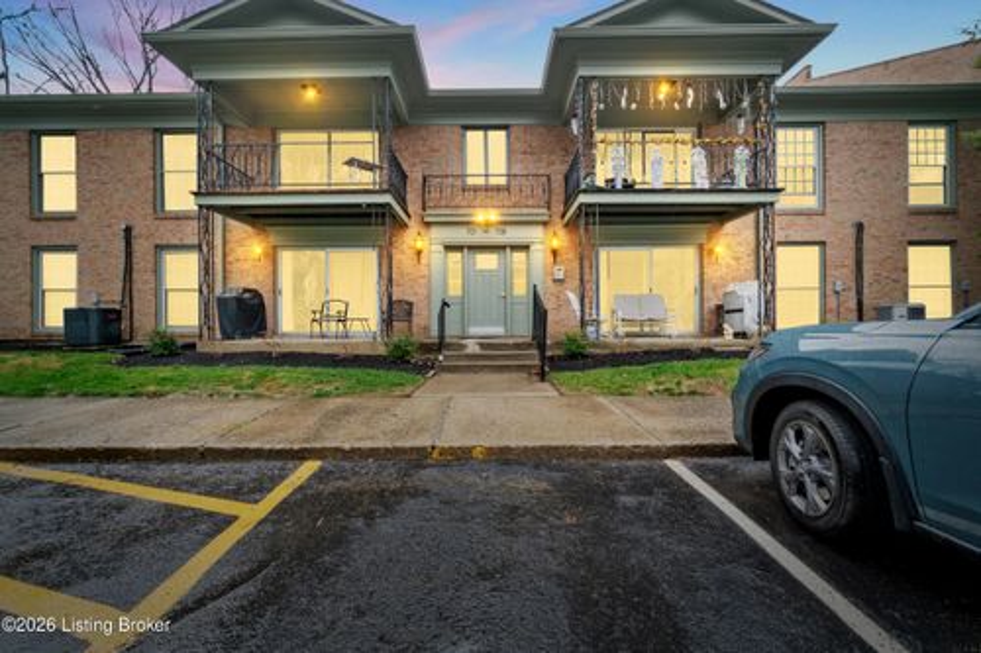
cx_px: 490
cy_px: 326
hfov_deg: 100.4
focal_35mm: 15
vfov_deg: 77.3
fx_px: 409
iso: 400
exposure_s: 1/25
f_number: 11
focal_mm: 10
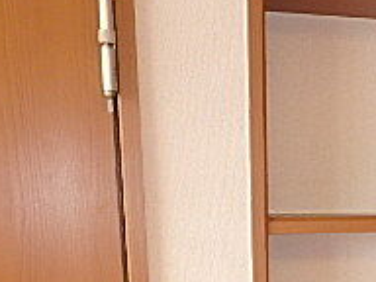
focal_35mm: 70
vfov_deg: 18.5
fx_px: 760
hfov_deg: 26.7
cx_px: 347
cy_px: 427
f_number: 3.5
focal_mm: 3.7
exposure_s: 1/50
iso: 200
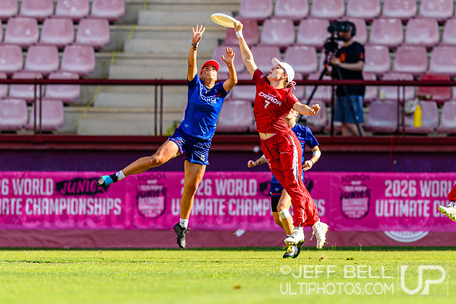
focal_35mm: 776
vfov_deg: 1.8
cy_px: 147
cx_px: 281
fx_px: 9829
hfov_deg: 2.7
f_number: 3.2
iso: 200
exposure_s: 1/1250
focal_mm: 400
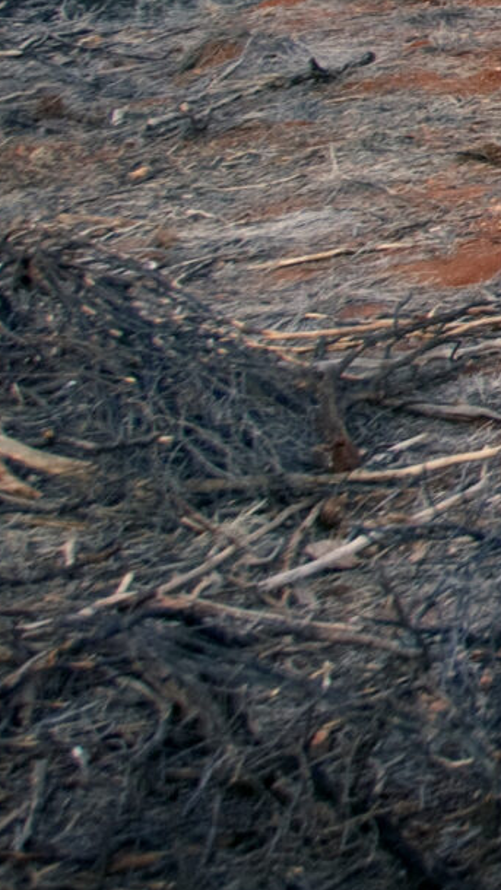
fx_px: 3118
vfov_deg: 15.4
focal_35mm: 132
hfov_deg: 7.6
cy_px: -305
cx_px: 1707
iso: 100
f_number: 3.8
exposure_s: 1/4
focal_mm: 20
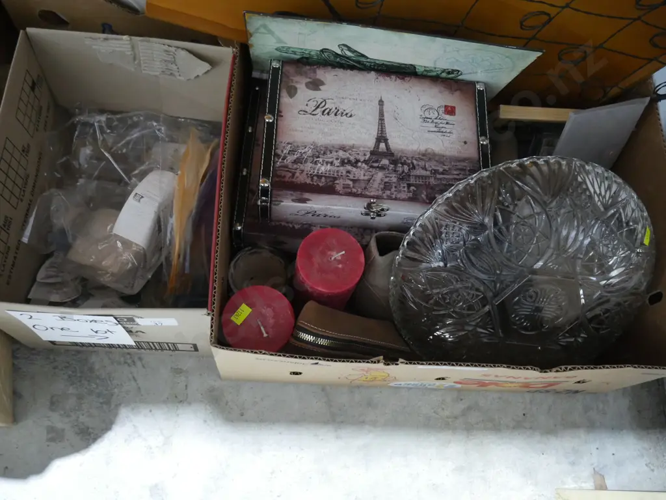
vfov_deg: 46.8
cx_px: 333
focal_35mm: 30
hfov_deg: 60.0
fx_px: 577
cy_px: 250
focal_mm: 15
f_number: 3.6
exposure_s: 1/60
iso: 3200
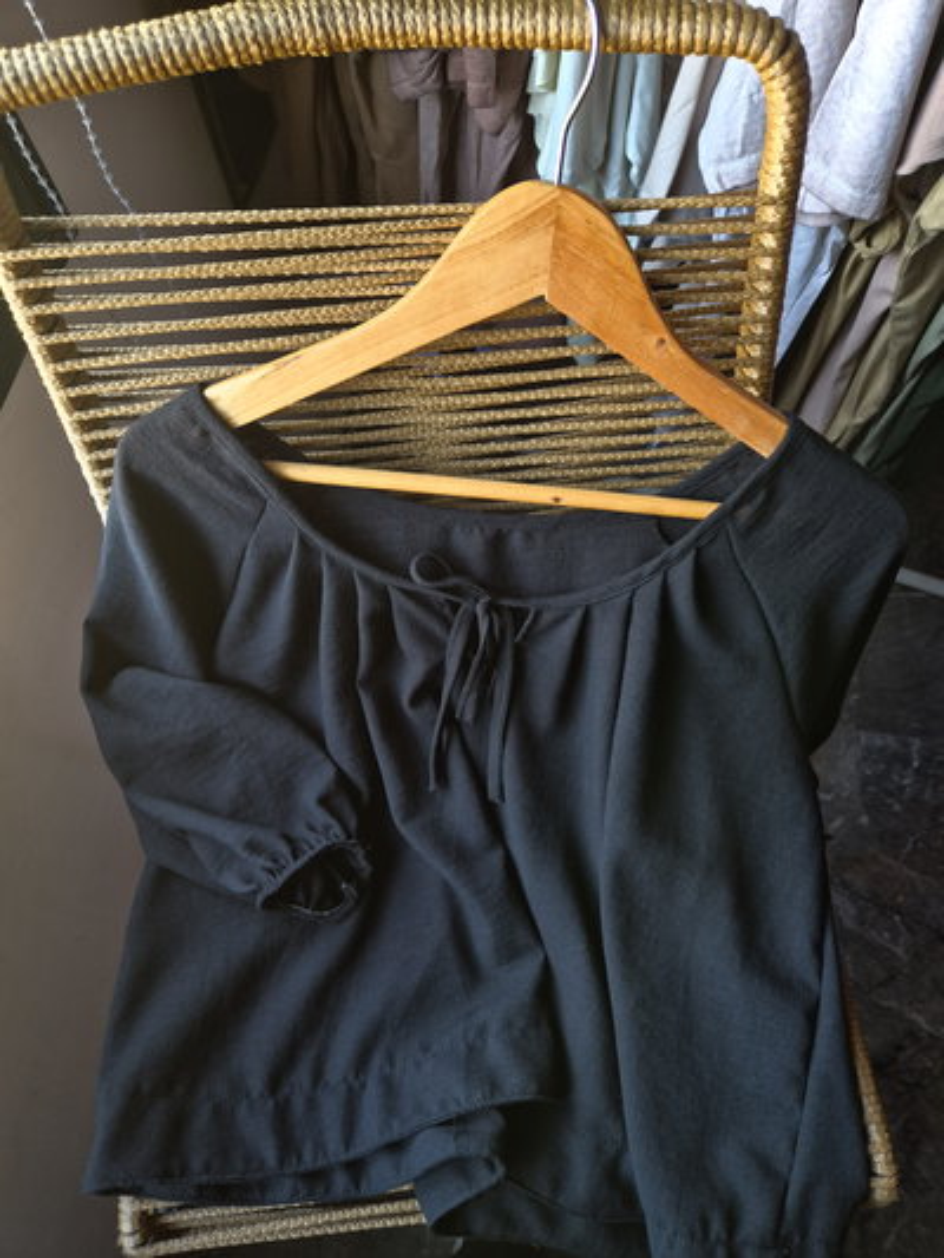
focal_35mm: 23
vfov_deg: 73.9
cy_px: 629
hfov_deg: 58.9
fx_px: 836
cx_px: 472
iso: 400
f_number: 1.8
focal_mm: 5.4
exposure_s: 1/100
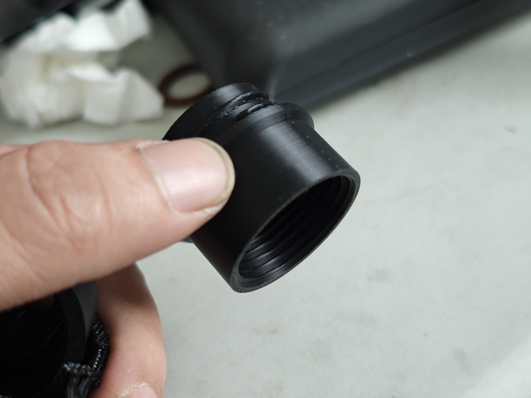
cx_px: 266
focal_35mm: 46
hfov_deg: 41.2
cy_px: 199
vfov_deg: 31.5
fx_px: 706
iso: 400
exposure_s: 1/87.5
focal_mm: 6.68
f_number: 1.42
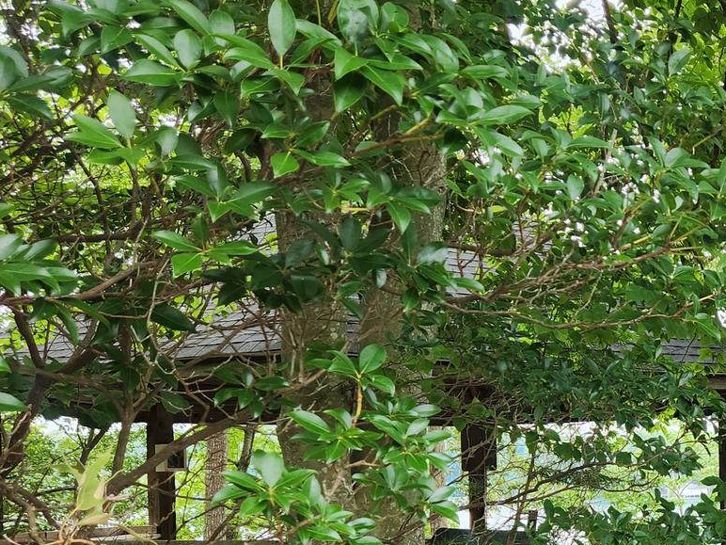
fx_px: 1279
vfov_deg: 23.4
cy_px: 488
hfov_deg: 28.8
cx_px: 797
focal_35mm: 61
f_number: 1.8
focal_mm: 5.4
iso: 25
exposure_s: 1/180
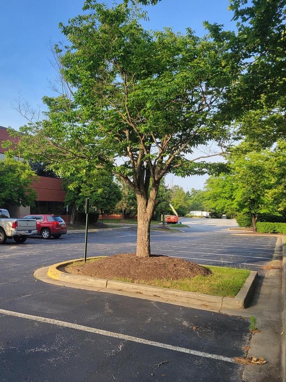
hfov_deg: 43.9
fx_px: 353
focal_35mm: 32
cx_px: 111
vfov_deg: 56.5
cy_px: 223
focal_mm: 5.4
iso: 40
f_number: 1.8
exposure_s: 1/539
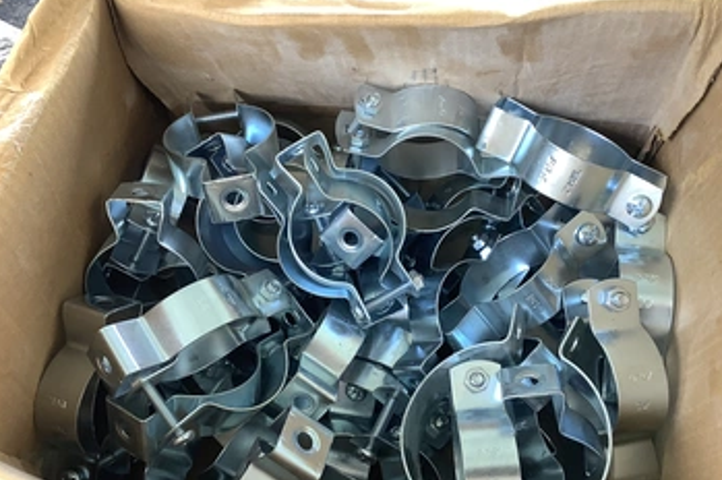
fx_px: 741
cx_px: 374
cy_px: 279
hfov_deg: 51.9
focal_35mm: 37
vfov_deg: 35.8
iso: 64
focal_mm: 3.3
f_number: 2.4
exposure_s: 1/60
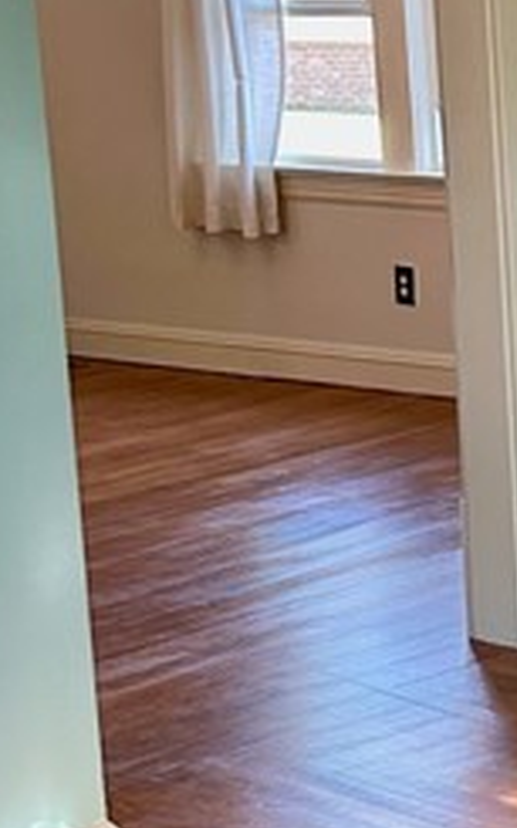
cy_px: 439
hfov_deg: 10.7
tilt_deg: -10.2
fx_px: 2594
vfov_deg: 18.1
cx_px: 928
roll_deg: +2.2
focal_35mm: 115
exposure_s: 1/72
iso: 125
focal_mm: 5.7
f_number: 1.5
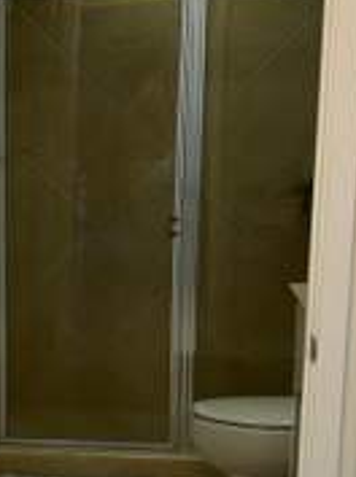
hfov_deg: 15.9
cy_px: 372
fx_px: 1197
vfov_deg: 22.3
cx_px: -129
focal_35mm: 87
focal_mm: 6.86
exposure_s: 1/150
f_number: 1.78
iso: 100
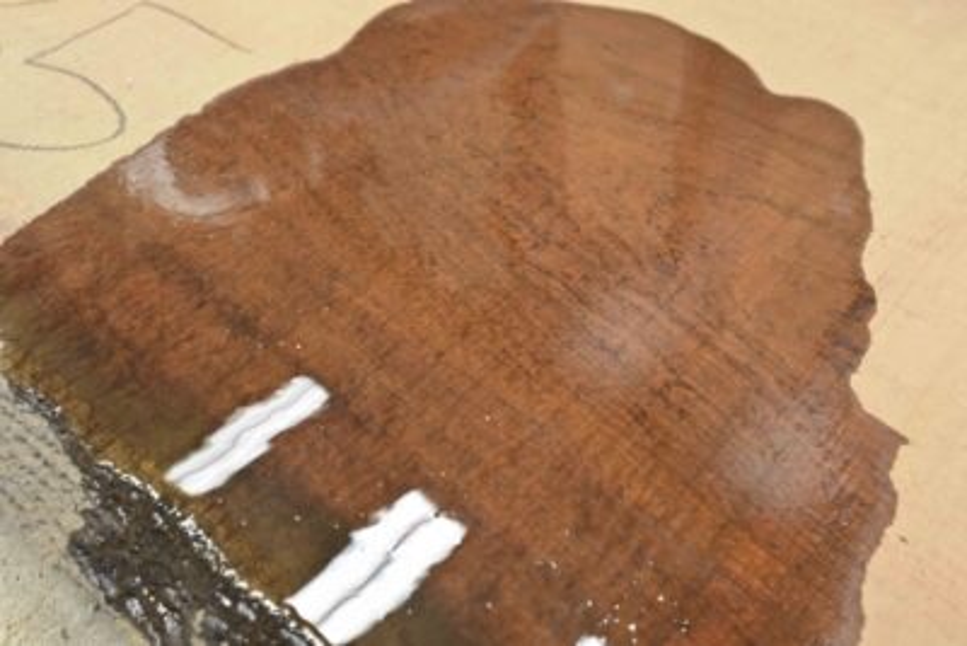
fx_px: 940
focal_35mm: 35
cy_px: 323
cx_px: 484
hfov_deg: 54.4
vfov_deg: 37.9
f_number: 4
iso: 450
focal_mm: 35
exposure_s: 1/60
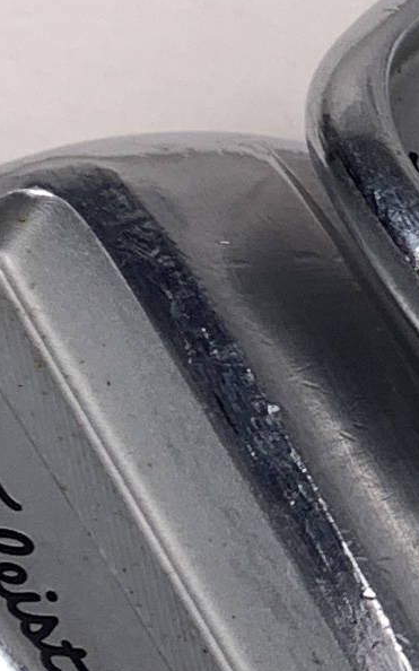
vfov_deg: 11.2
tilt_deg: -65.6
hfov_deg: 6.6
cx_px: 1100
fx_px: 3418
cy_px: 312
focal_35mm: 187
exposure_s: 1/210
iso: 25
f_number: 1.8
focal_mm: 4.25
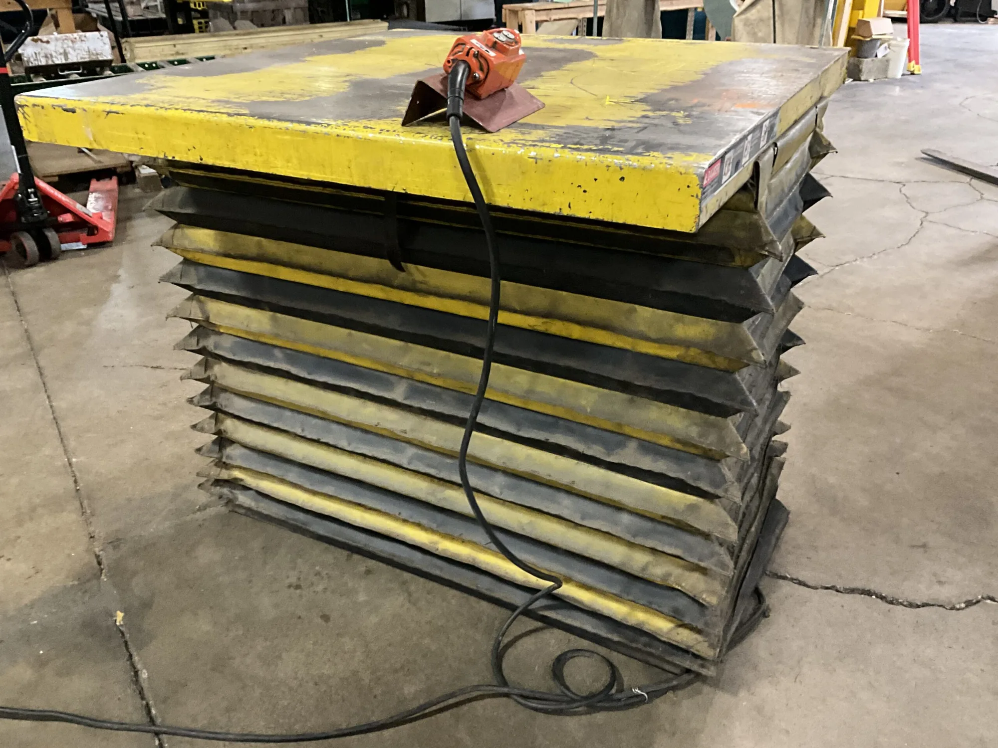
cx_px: 499
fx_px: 836
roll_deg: +0.7
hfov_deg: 61.7
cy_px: 374
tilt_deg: -27.5
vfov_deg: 48.2
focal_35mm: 29
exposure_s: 1/32
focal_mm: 3
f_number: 1.8
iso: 320
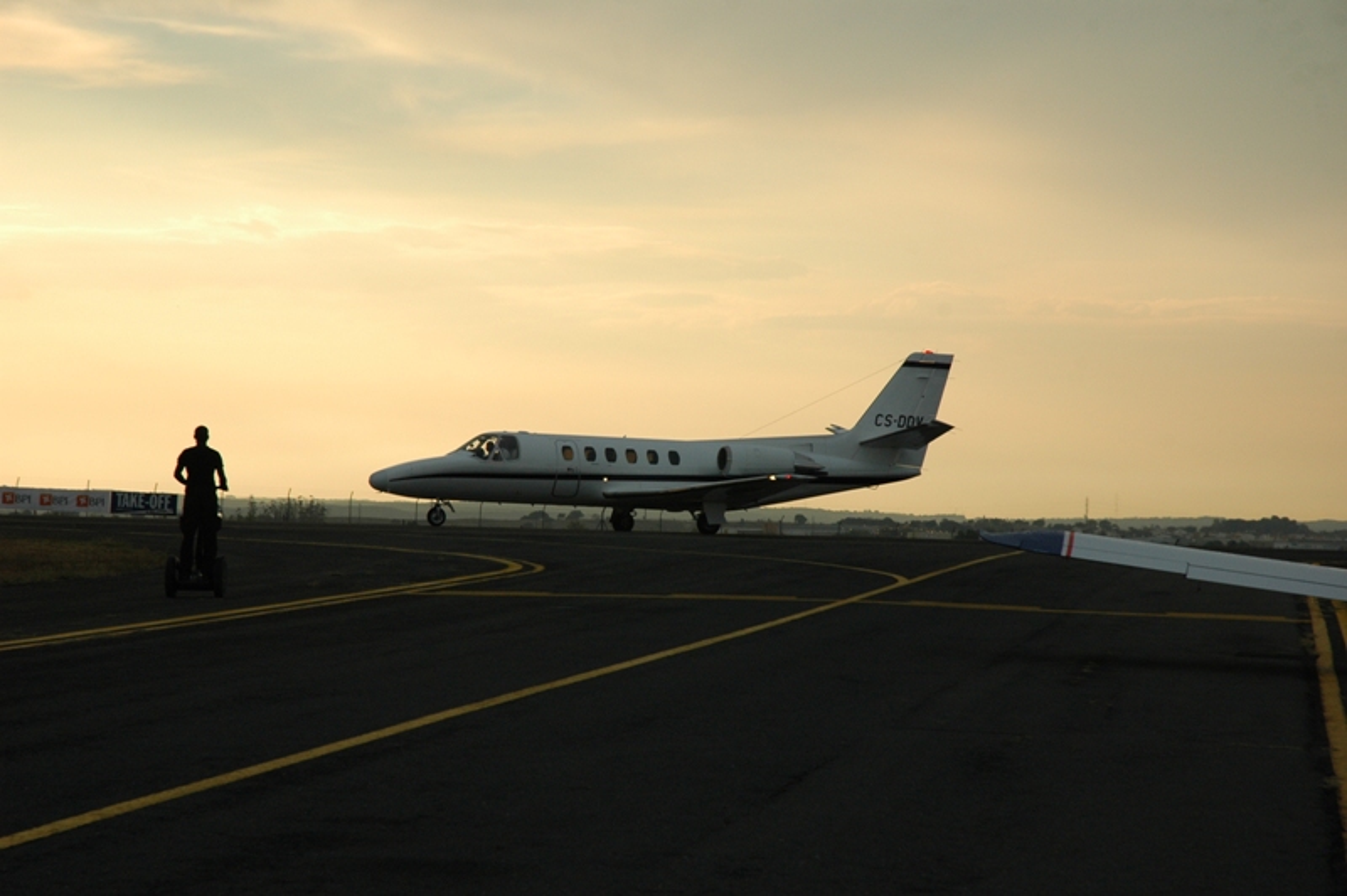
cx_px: 674
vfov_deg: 13.0
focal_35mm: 105
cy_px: 448
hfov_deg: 19.5
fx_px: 3925
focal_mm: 70
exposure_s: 1/250
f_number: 8
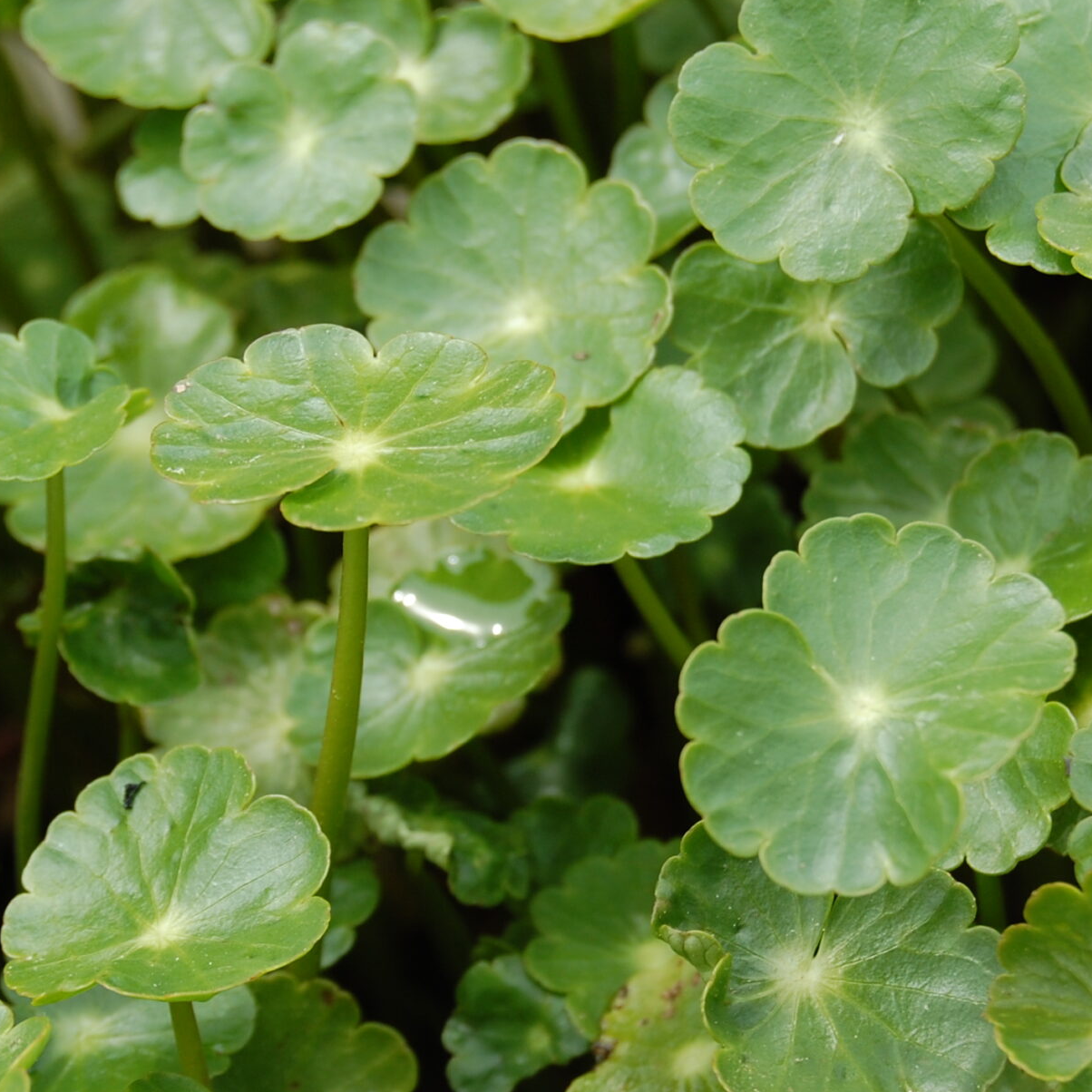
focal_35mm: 149
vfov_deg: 11.7
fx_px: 5314
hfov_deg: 11.7
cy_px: 660
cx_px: 643
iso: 200
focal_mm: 55
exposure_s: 1/250
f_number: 8
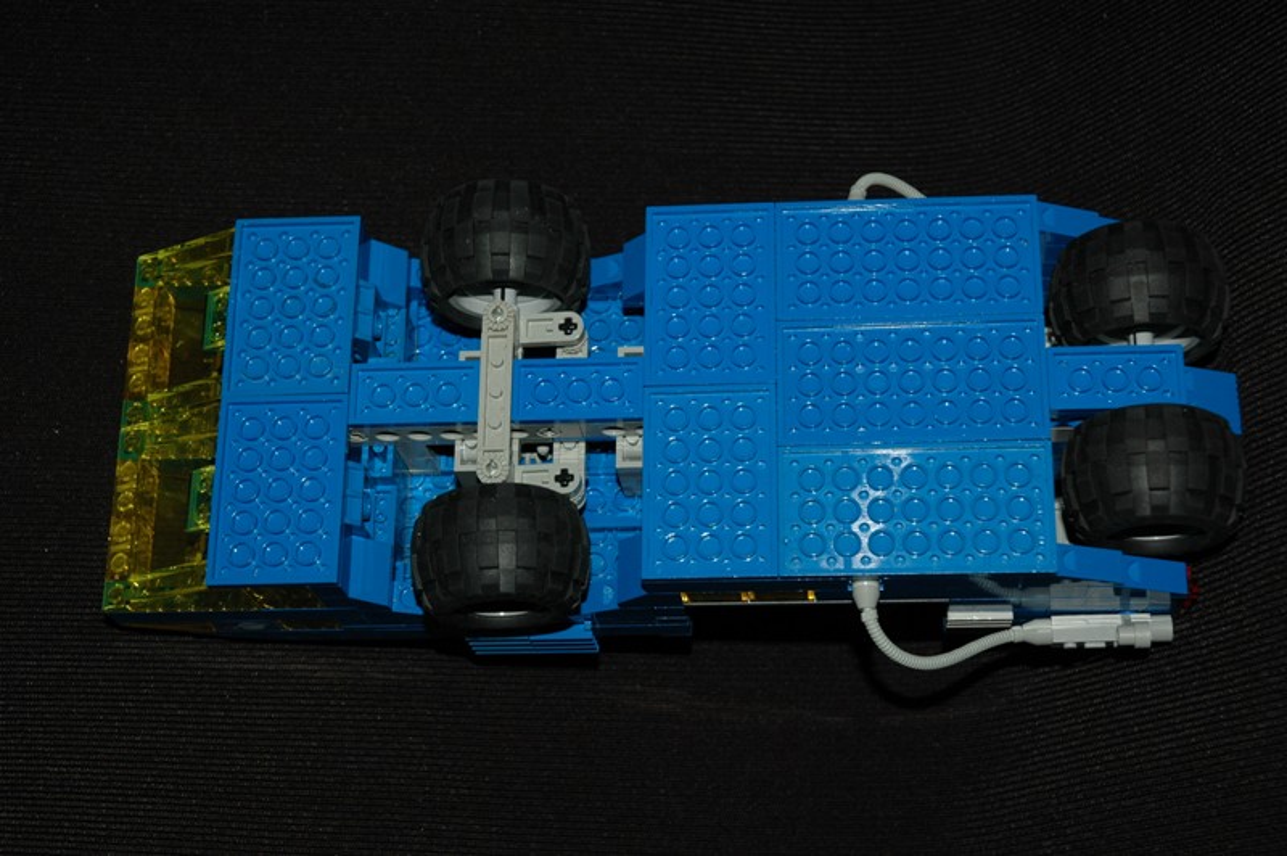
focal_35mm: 66
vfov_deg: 20.6
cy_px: 428
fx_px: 2358
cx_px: 644
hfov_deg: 30.5
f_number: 6.3
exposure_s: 1/60
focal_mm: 44
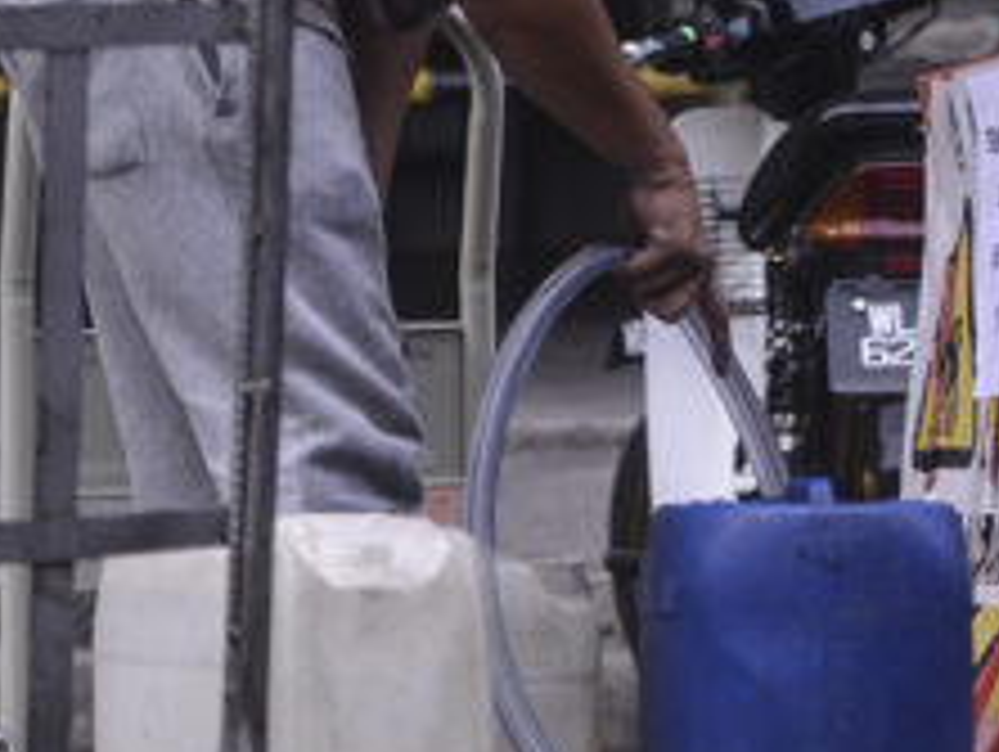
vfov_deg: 5.6
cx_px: 1496
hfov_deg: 7.3
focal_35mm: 265
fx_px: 7656
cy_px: 104
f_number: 2.8
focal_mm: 90
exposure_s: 1/250
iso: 100
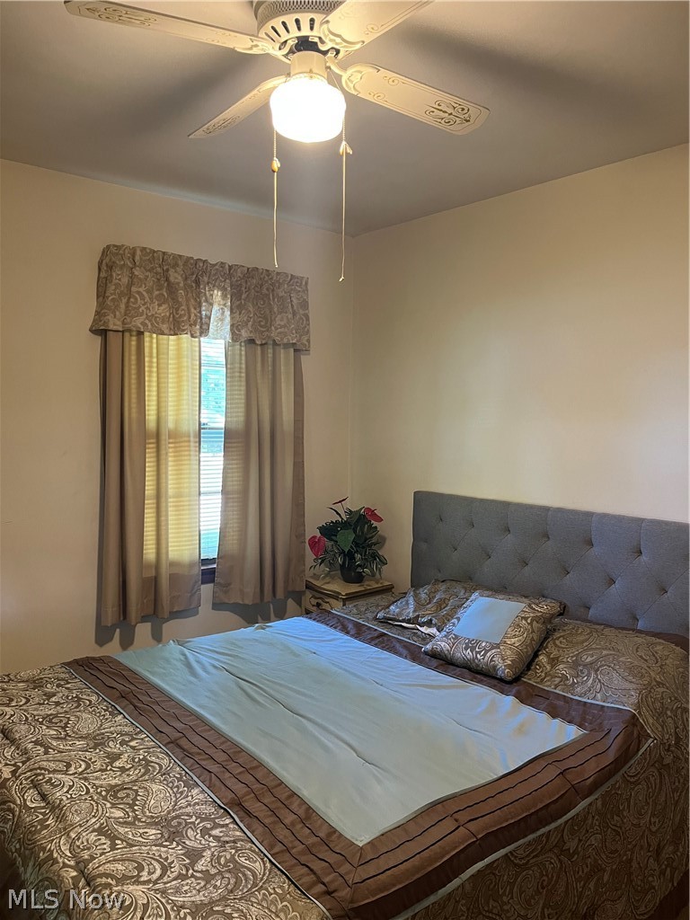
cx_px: 345
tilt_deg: -3.9
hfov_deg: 53.1
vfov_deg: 67.3
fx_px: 691
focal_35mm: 26
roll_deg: -0.2
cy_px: 460
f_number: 1.6
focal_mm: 5.1
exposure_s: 1/60
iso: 250
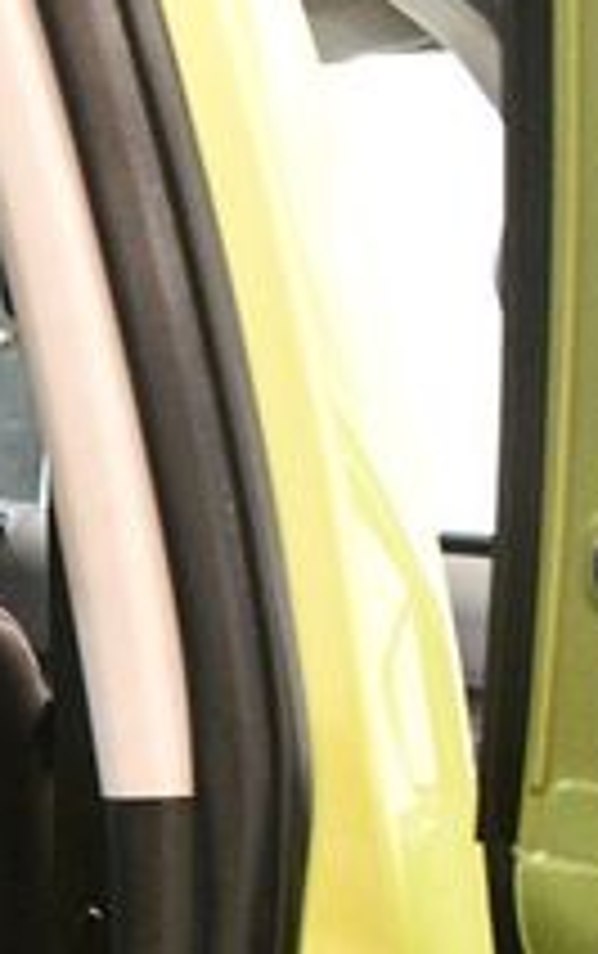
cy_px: 909
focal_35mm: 83
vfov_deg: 24.0
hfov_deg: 13.7
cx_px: -558
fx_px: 2158
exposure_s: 1/60
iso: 5600
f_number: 3.5
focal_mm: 18
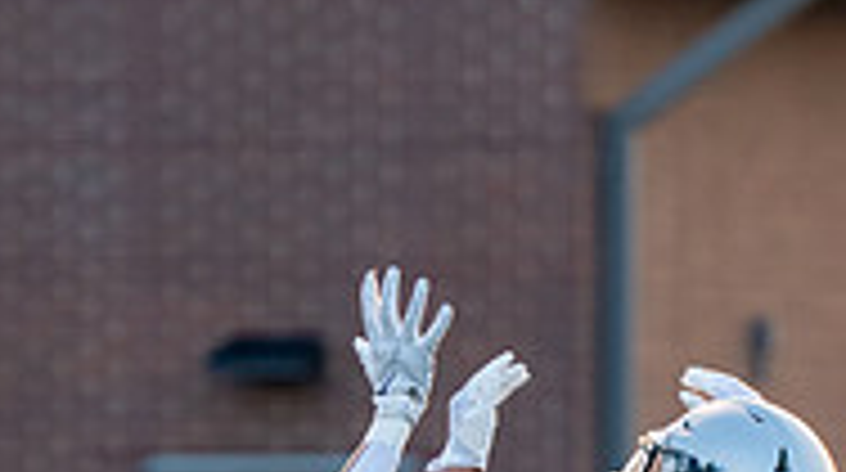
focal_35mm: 834
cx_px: 488
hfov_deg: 2.6
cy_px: 687
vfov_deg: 1.4
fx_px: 18677
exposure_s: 1/1250
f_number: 2.8
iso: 640
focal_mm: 167
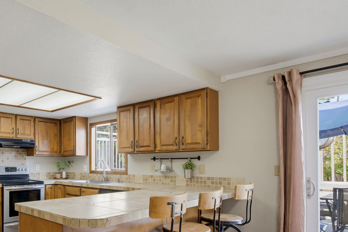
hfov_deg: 64.4
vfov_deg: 46.9
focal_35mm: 27
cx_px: 99
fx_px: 261
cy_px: 160
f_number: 11
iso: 400
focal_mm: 18
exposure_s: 1/3.33
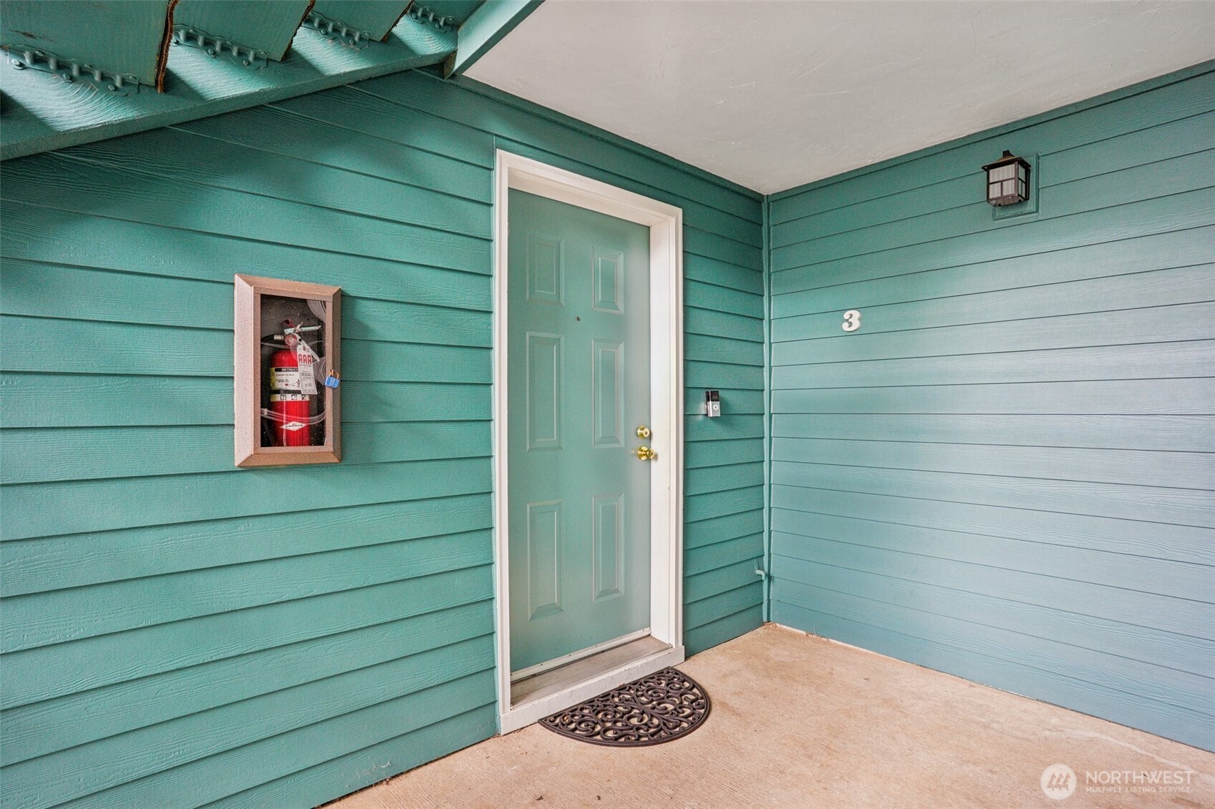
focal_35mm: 17
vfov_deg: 70.4
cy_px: 404
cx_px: 608
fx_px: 574
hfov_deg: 93.3
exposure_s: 1/2
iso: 400
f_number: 8
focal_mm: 17
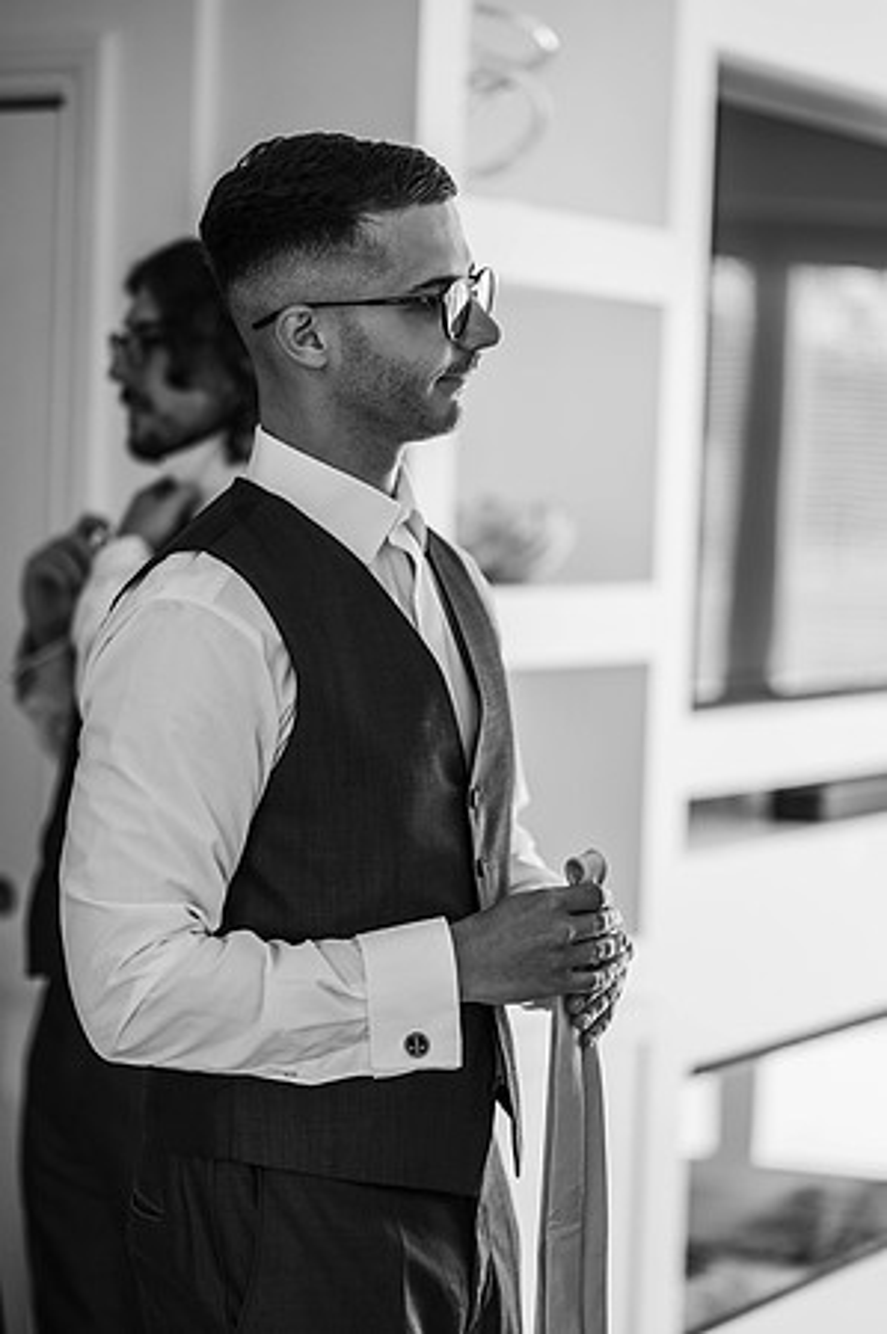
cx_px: 444
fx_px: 3148
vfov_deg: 23.9
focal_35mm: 85
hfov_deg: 16.0
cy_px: 667
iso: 125
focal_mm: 85
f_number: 1.8
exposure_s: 1/200
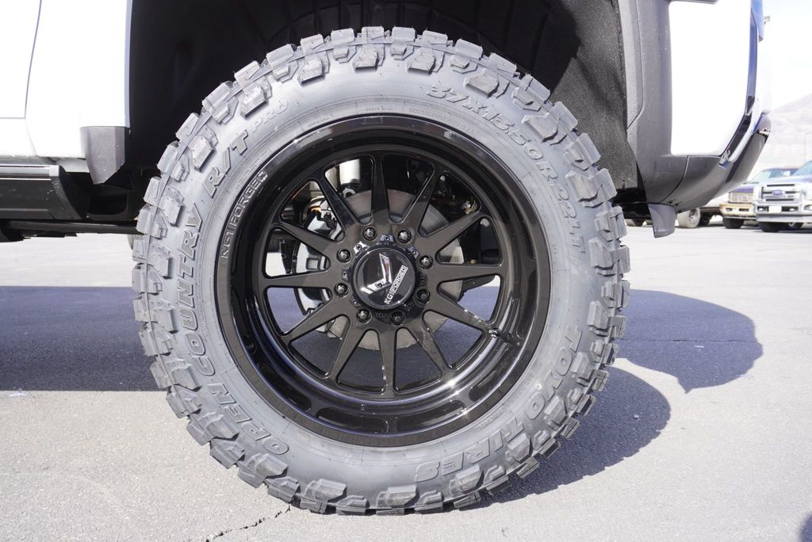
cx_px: 406
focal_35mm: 32
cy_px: 271
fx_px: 711
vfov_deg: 41.8
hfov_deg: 59.5
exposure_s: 1/100
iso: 100
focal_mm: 21
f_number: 6.3
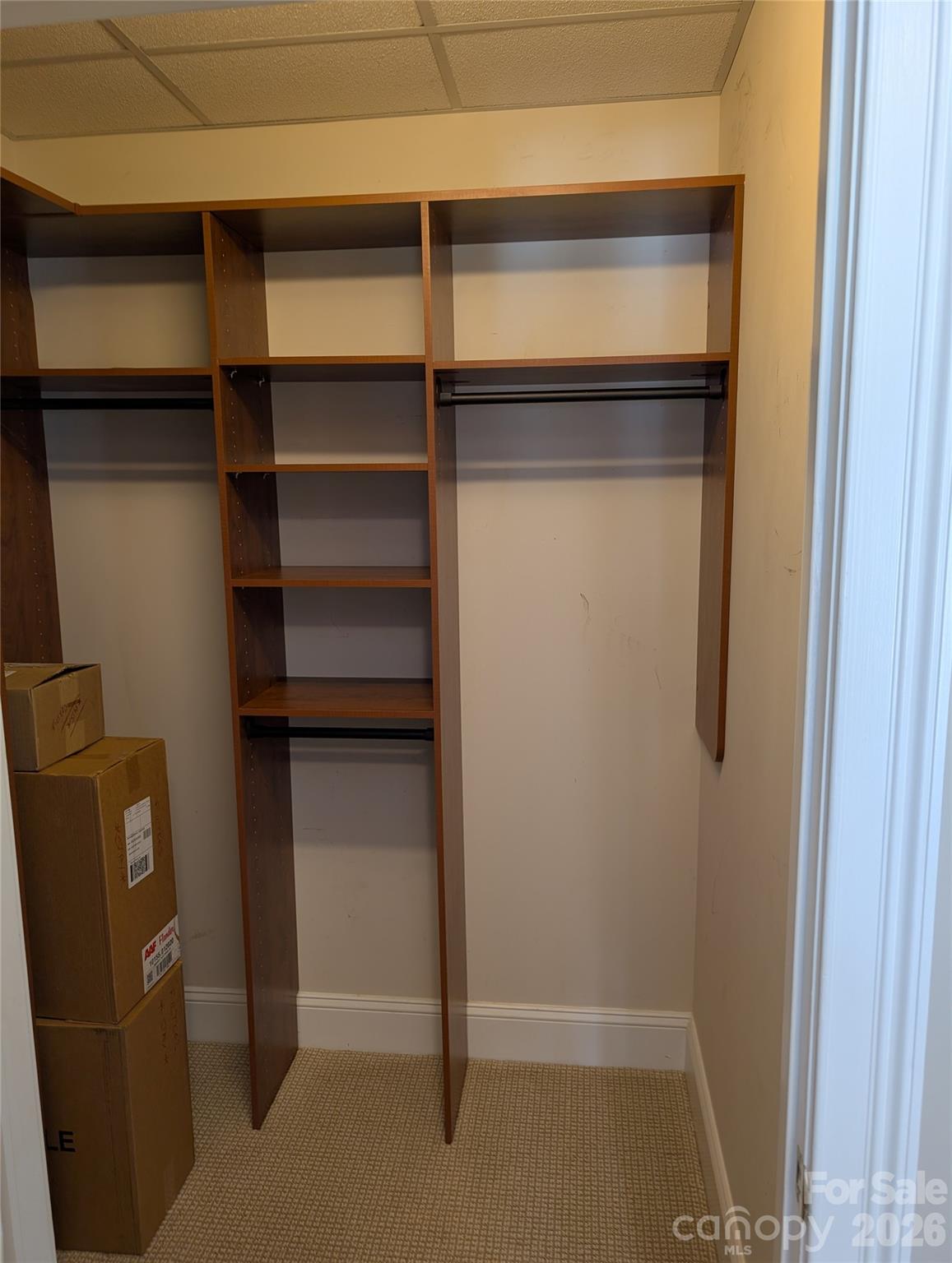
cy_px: 632
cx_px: 476
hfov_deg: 56.9
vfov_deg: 71.5
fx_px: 878
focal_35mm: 24
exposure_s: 1/30
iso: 86
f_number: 1.68
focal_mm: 6.9
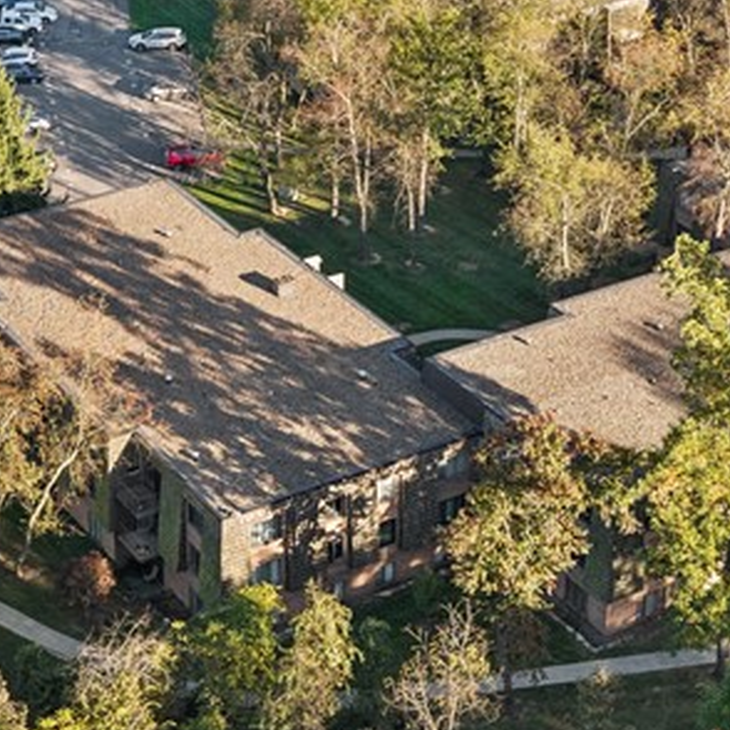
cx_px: 276
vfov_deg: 19.6
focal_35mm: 88
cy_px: 174
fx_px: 2100
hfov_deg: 19.7
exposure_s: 1/400
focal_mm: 14.4
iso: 250
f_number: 2.8
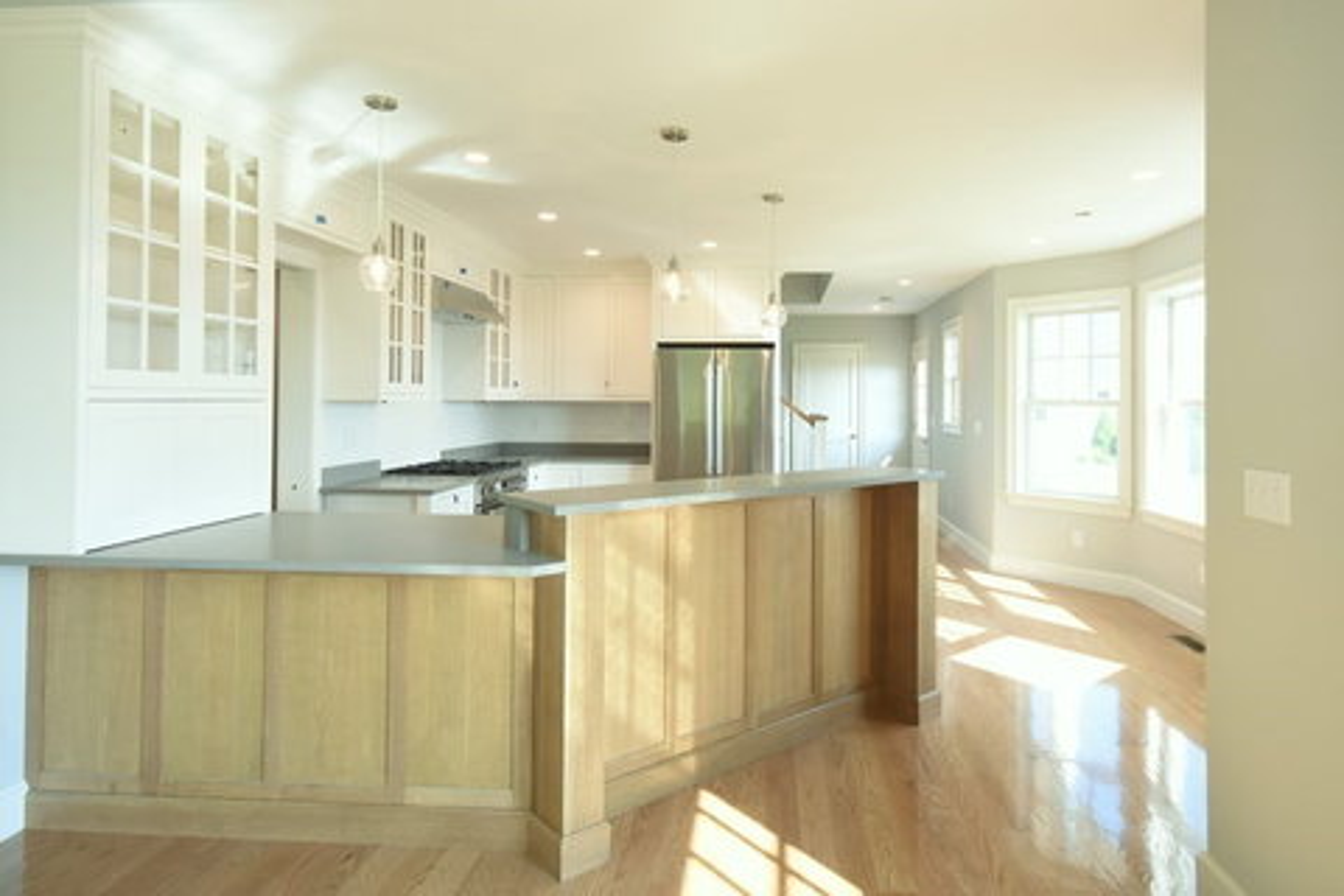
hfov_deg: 85.4
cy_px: 448
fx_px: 728
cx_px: 672
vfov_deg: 63.2
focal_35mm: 20
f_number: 8
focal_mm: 13
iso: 1000
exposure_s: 1/60
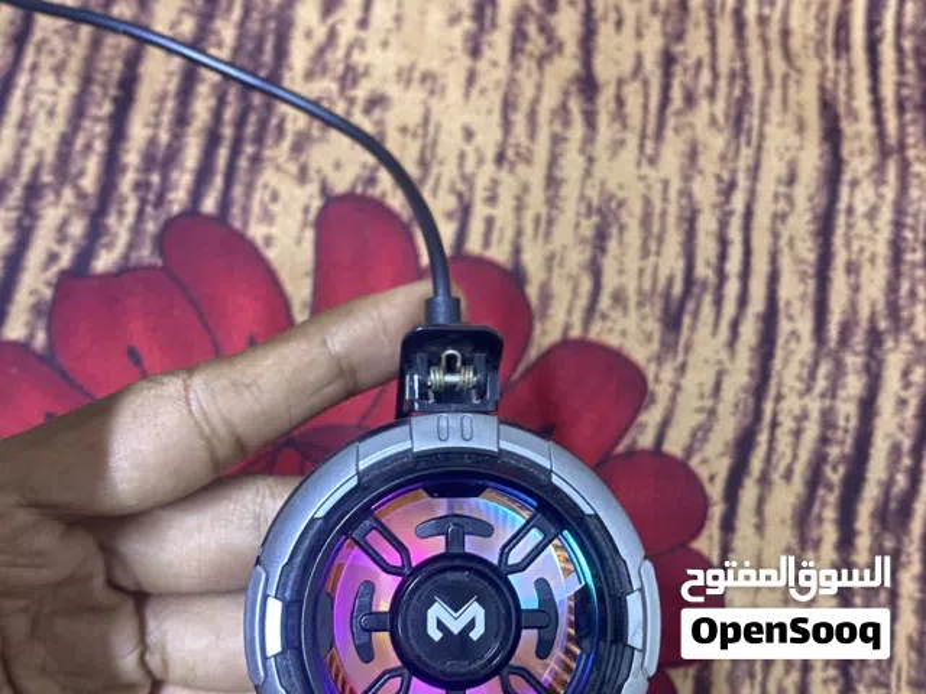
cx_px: 463
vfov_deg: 53.1
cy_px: 347
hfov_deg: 67.3
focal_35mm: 26
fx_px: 696
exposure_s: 1/25
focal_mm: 4.25
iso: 500
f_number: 1.8
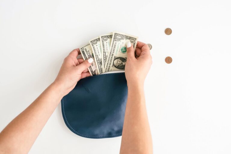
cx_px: 116
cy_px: 77
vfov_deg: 27.0
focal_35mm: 50
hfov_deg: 39.6
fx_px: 321
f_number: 3.5
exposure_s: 1/160
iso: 200
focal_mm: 50
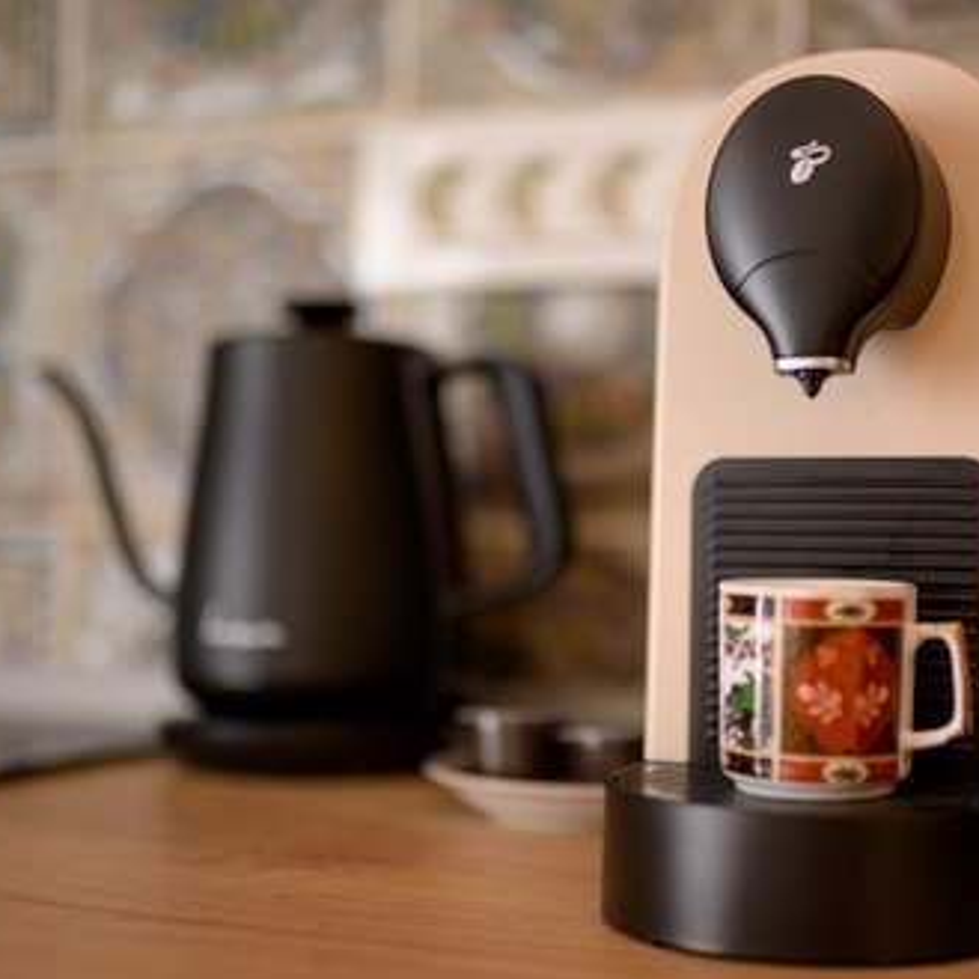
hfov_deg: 32.4
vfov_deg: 32.8
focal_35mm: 52
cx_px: 676
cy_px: 529
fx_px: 1664
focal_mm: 35
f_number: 1.4
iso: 200
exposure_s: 1/250
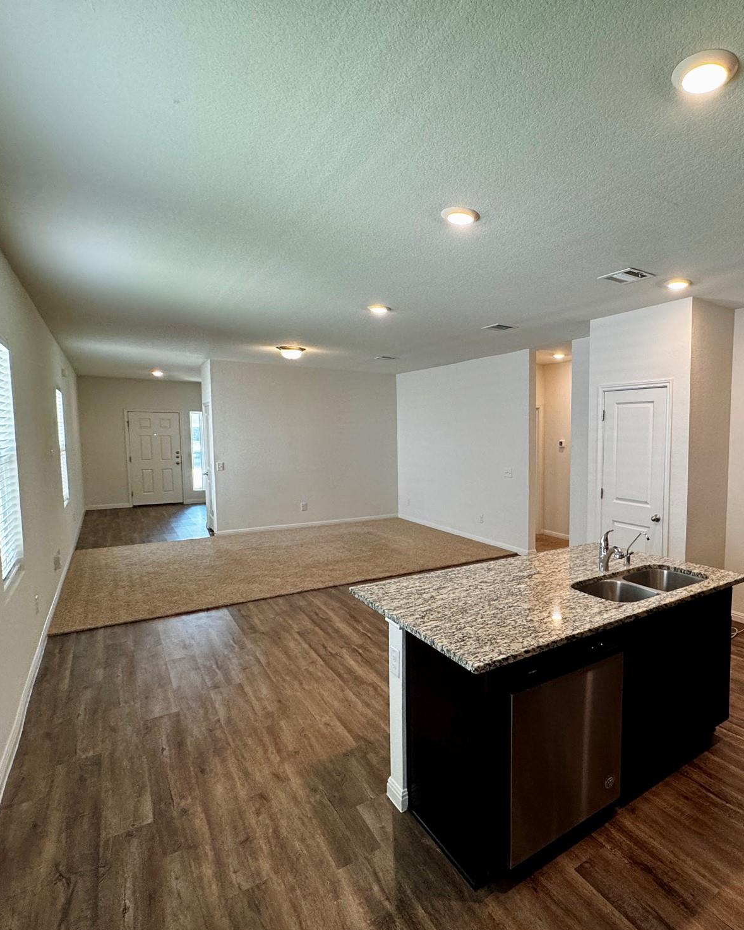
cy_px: 475
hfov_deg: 67.6
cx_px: 532
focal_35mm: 19
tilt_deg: -5.0
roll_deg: -0.4
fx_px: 523
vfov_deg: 83.3
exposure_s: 1/120
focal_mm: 2.22
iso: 200
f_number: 2.2
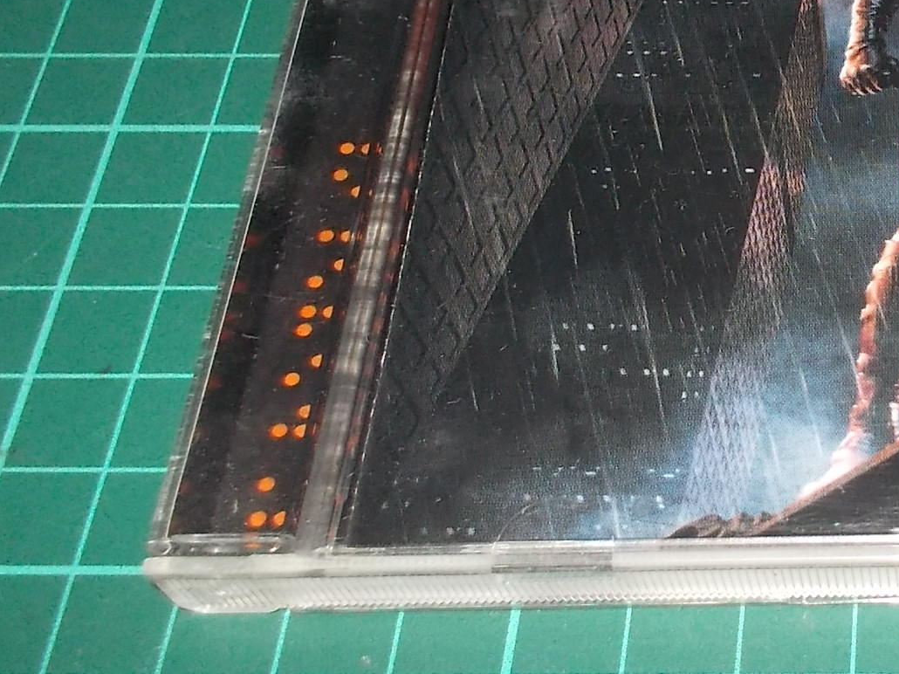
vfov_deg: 22.8
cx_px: 963
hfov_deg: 27.9
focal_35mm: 64
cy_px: 230
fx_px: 1662
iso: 200
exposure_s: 1/30
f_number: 3.3
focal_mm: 4.1
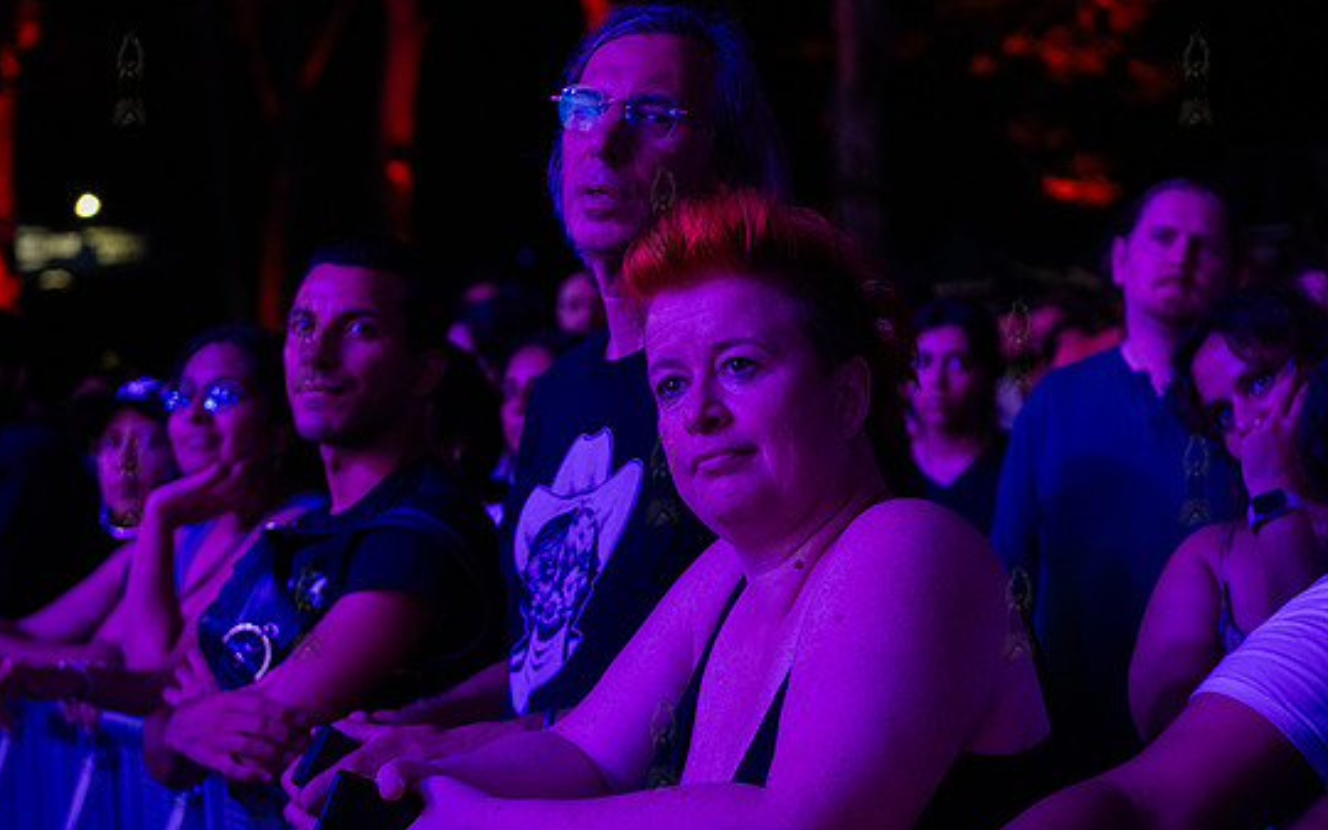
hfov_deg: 24.1
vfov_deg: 15.2
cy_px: 477
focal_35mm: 86
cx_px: 748
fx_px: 3113
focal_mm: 70
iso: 5000
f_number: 4
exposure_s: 1/200
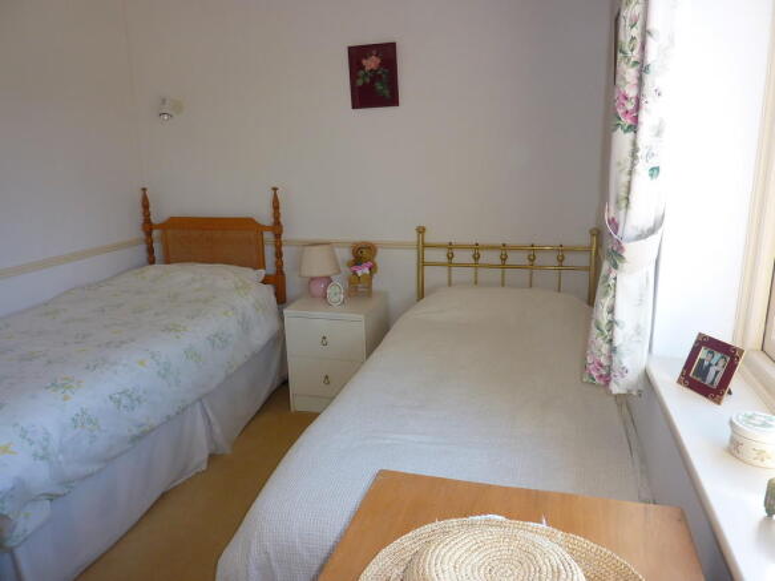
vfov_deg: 54.9
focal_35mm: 25
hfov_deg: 69.4
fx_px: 560
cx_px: 388
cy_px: 290
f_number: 3.3
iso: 100
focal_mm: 4.1
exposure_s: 1/50
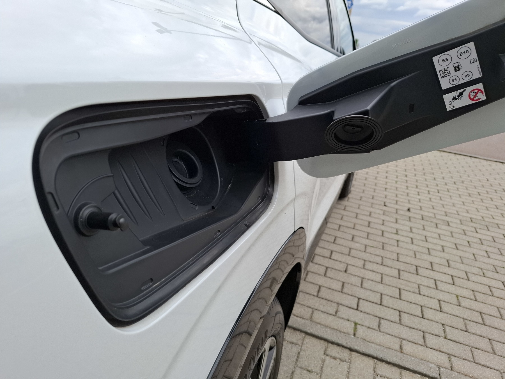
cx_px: 252
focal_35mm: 23
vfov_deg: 58.9
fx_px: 336
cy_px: 190
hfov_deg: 73.9
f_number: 1.8
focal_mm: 5.54
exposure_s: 1/678
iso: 50
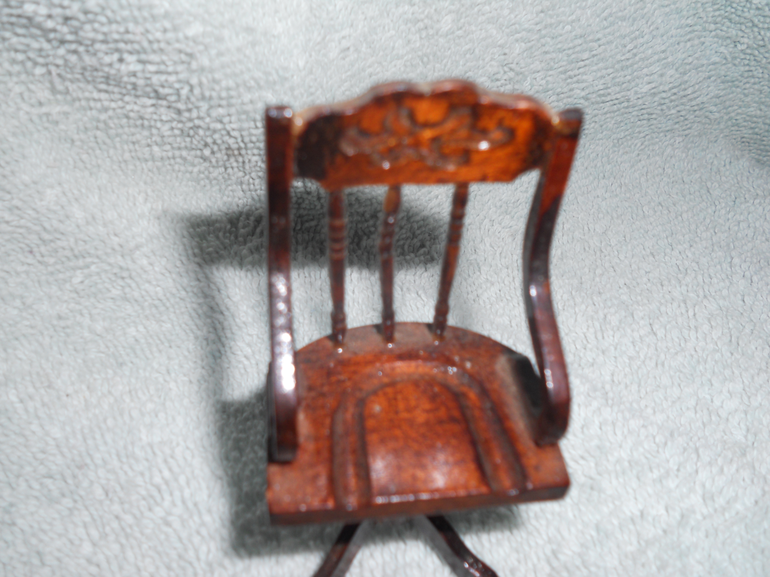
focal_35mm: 32
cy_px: 288
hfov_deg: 56.8
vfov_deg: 44.2
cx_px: 385
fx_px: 712
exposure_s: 1/25
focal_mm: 5.8
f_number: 8.8
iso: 80
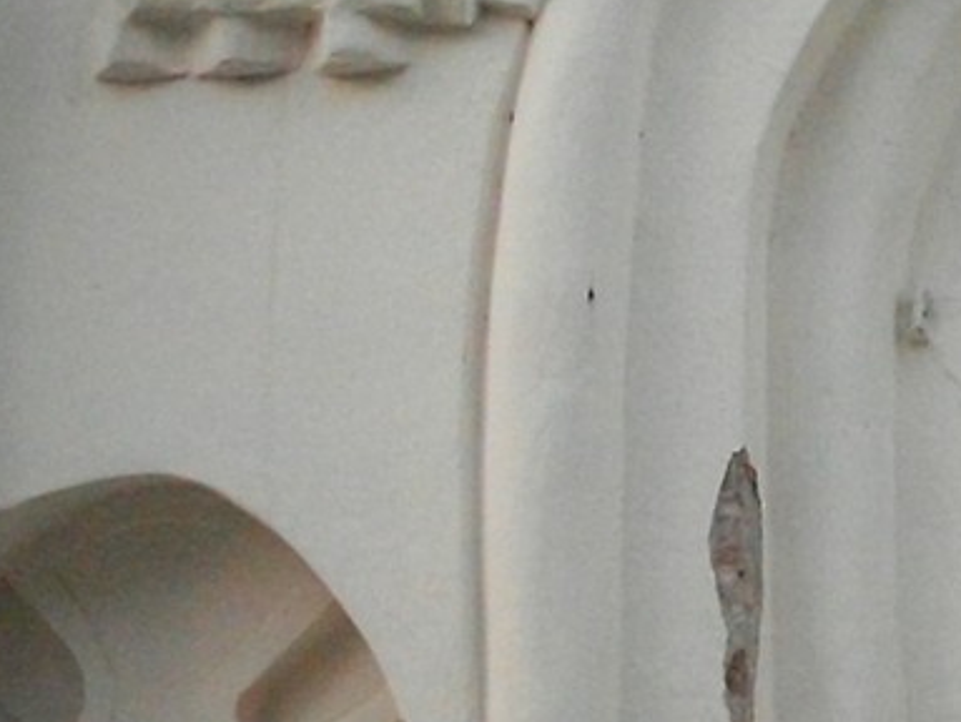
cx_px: 1447
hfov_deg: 13.1
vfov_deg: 10.5
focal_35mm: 142
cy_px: 432
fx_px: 3946
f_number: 2.8
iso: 400
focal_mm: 6.3
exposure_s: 1/125
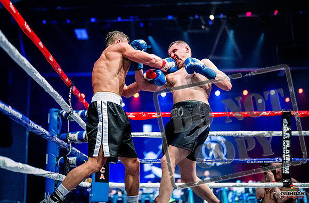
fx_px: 519
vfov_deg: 22.0
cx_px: 128
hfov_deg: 33.1
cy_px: 89
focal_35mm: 61
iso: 6400
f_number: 1.4
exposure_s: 1/1600
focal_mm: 50
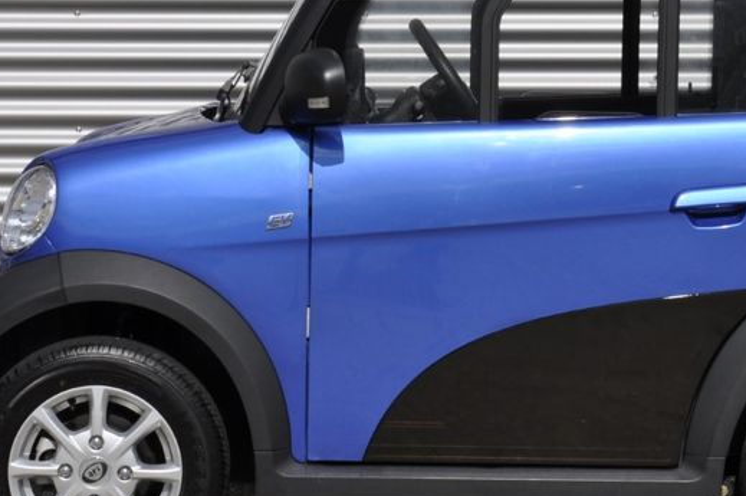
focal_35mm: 148
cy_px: 160
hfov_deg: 13.9
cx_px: 460
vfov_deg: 9.2
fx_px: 3064
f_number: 10
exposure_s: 1/500
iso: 200
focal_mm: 40
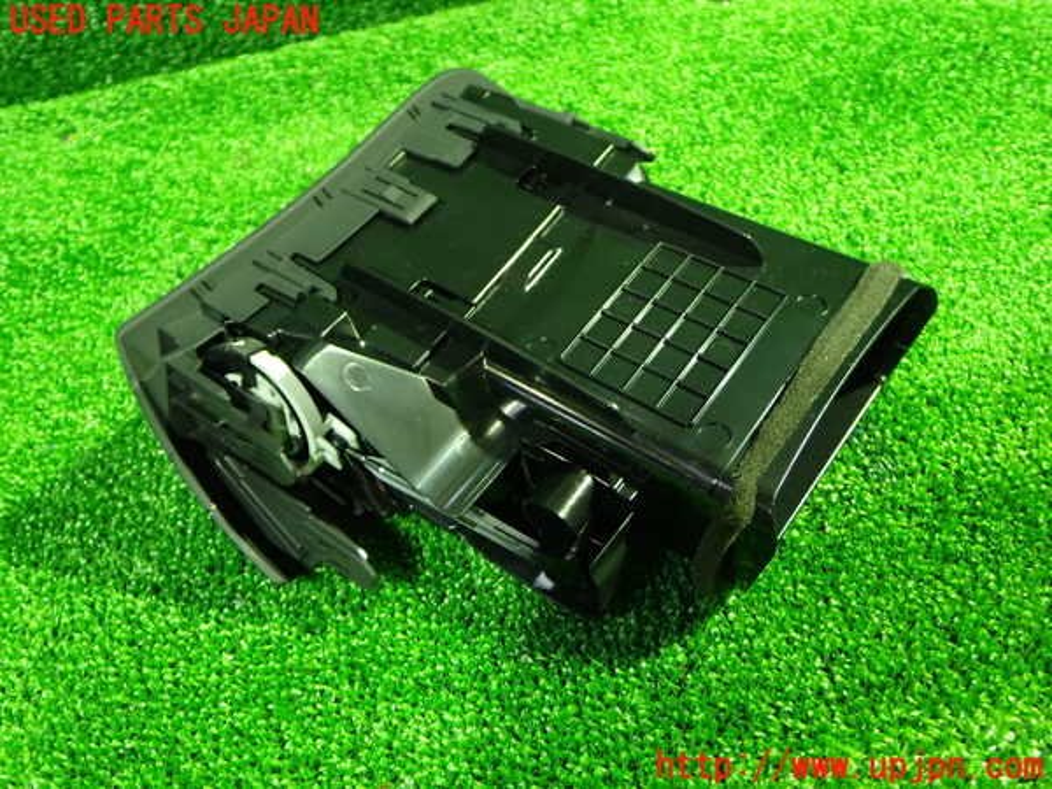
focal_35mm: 32
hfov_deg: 56.8
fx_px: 972
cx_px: 526
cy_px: 394
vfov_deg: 44.2
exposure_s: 1/15
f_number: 2.4
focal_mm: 5.79
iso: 800
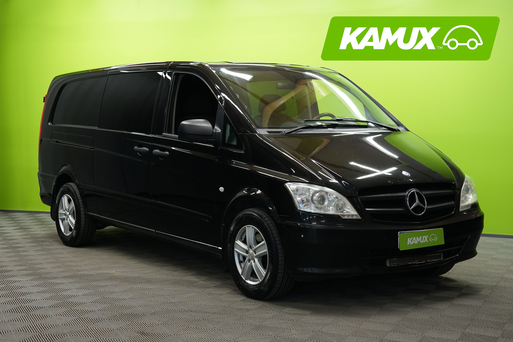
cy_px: 171
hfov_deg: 32.9
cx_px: 256
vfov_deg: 22.3
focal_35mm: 61
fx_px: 869
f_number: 5.6
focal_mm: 61
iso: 500
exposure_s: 1/15
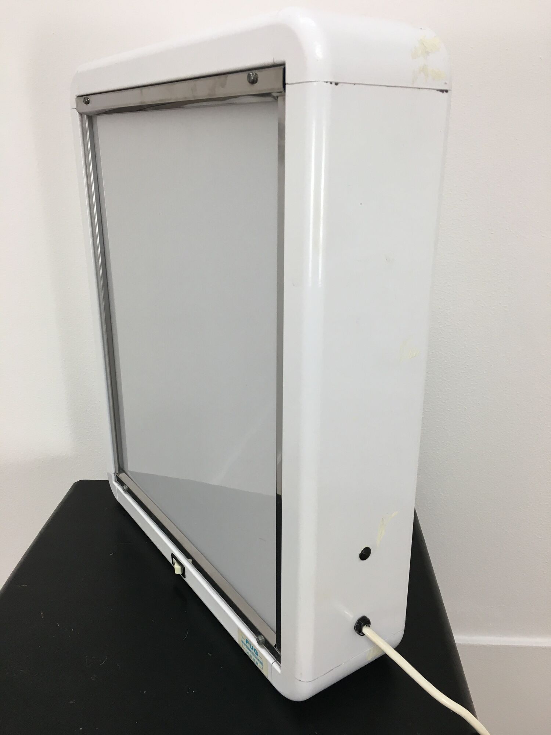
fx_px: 615
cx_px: 276
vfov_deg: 61.7
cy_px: 368
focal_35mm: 29
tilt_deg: -18.6
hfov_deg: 48.2
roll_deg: -1.8
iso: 25
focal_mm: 4.15
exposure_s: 1/33
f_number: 2.2
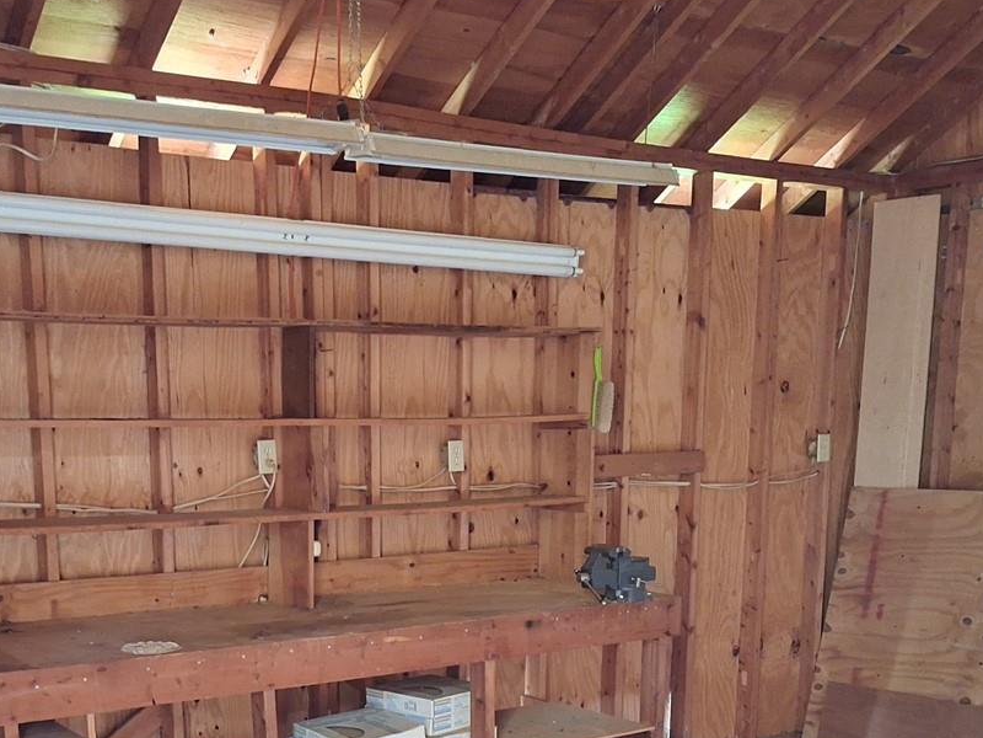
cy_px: 681
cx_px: 386
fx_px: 1306
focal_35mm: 46
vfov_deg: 30.0
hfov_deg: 41.0
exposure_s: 1/20
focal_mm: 5.54
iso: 1000
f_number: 1.8
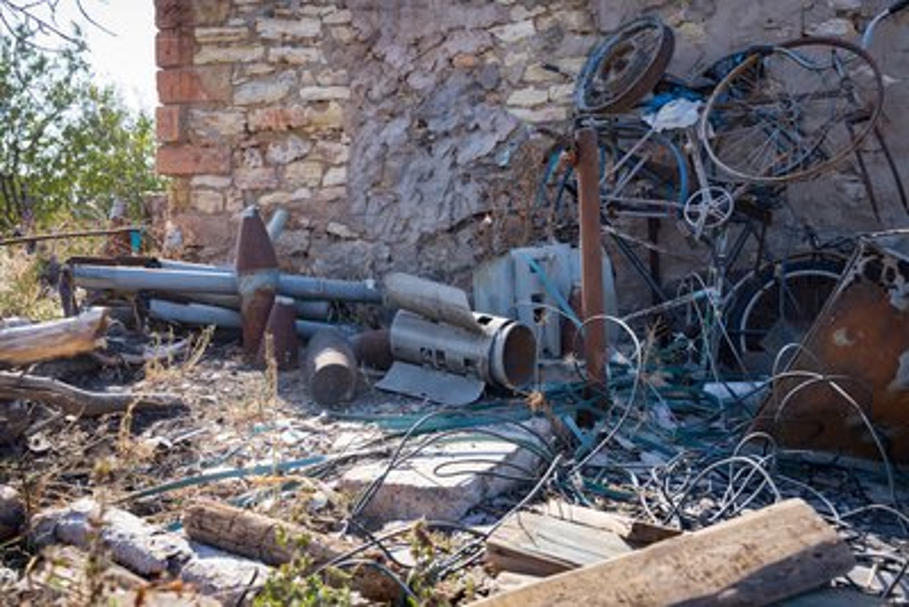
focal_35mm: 37
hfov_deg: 51.9
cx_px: 454
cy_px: 304
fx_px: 935
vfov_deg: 36.0
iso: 400
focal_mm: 37
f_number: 5.6
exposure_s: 1/500
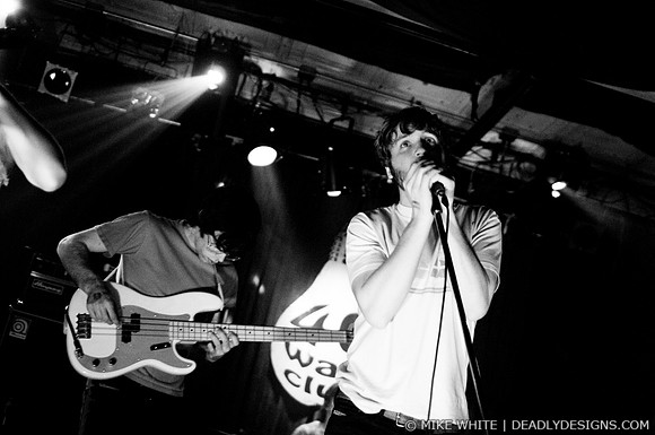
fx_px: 818
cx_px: 328
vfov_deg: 29.8
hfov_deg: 43.7
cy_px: 218
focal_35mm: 45
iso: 800
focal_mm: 30
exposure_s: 1/100
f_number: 1.6
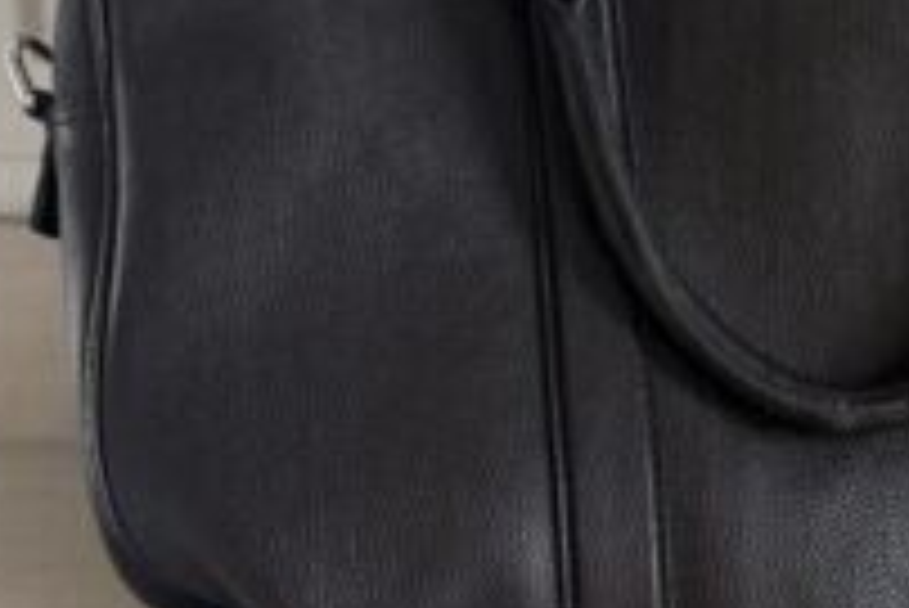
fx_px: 1870
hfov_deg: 26.1
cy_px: 113
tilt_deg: -12.3
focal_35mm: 74
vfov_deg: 18.3
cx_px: 873
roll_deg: -2.1
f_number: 1.78
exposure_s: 1/60
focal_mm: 6.76
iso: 200
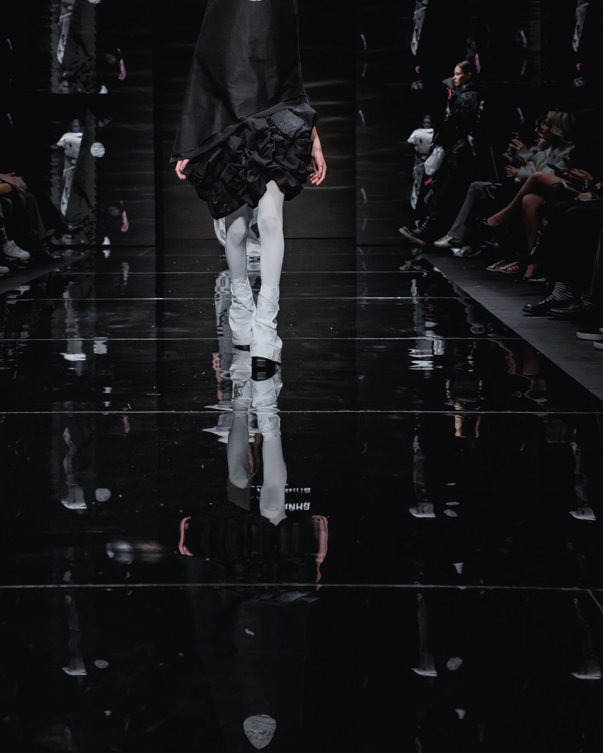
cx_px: 255
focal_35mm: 63
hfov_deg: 24.2
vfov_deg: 29.8
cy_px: 236
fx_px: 1406
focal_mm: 48
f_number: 4.5
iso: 2000
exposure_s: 1/250
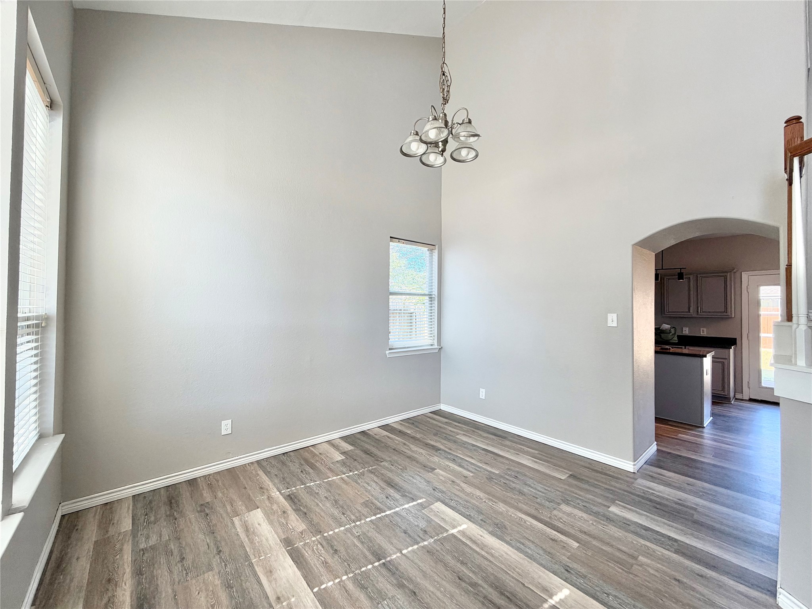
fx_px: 328
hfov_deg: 102.1
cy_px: 304
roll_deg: -1.2
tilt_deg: +0.7
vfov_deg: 85.7
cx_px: 406
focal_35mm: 14
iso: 80
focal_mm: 2.22
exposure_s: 1/121
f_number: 2.2
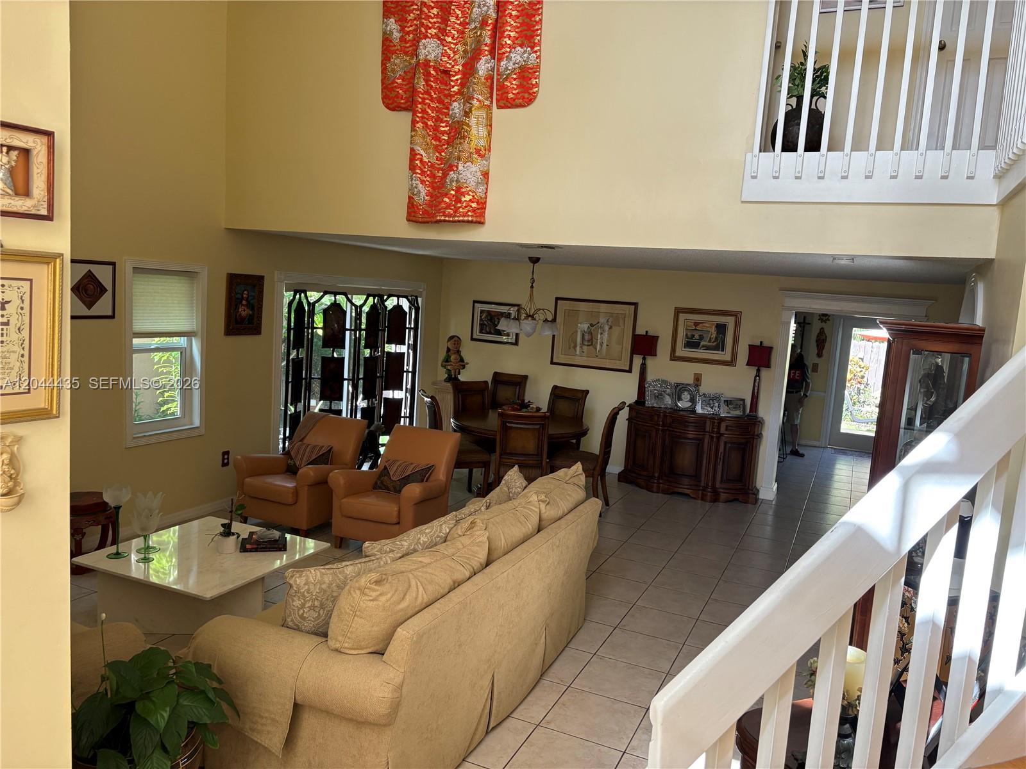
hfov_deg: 67.3
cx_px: 513
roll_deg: -4.1
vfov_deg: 53.1
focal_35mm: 26
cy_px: 384
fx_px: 771
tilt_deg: -6.9
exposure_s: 1/121
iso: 100
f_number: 1.6
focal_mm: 5.96
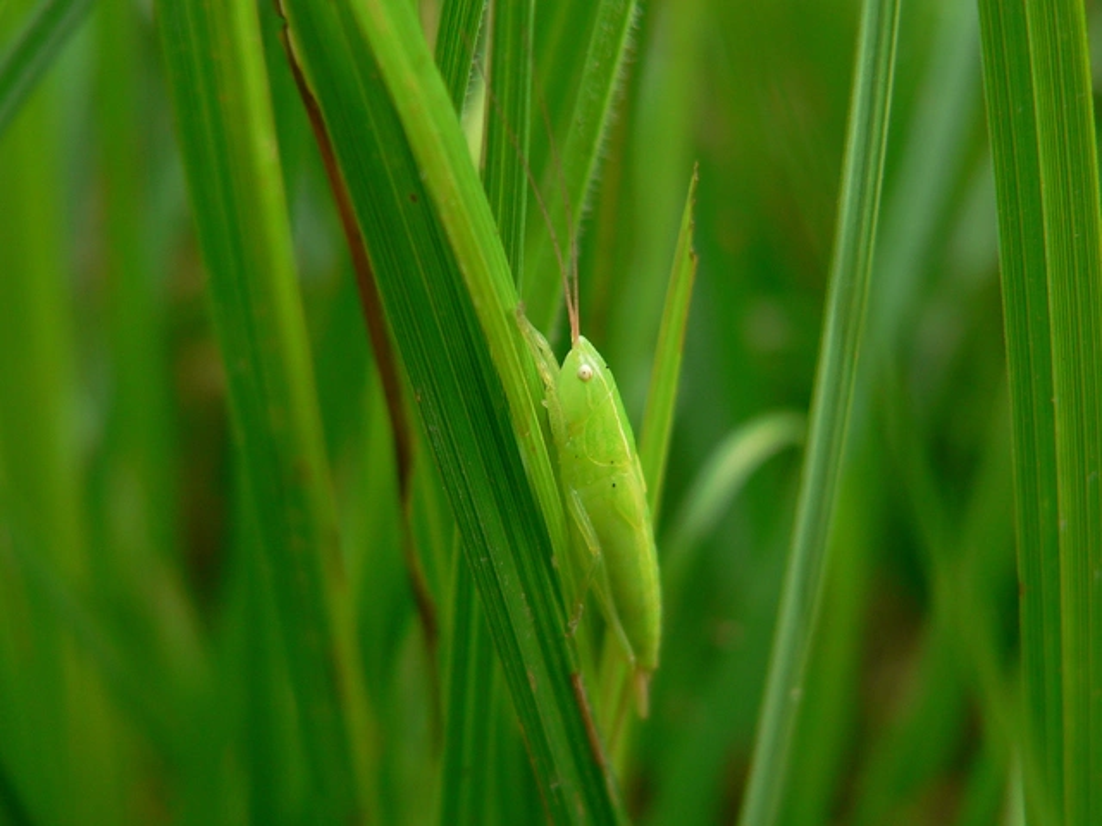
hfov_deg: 25.7
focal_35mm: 76
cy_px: 413
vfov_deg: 19.4
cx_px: 551
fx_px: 2419
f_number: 2.8
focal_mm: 12.7
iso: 100
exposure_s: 1/40
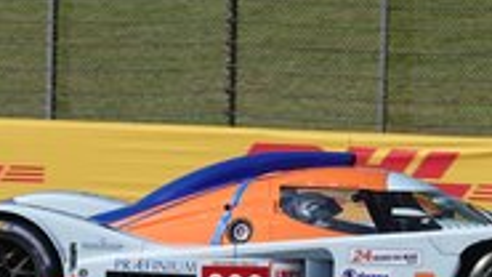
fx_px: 5126
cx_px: 420
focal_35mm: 393
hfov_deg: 5.5
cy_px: 285
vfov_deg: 3.1
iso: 100
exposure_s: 1/800
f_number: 5
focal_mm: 56.39
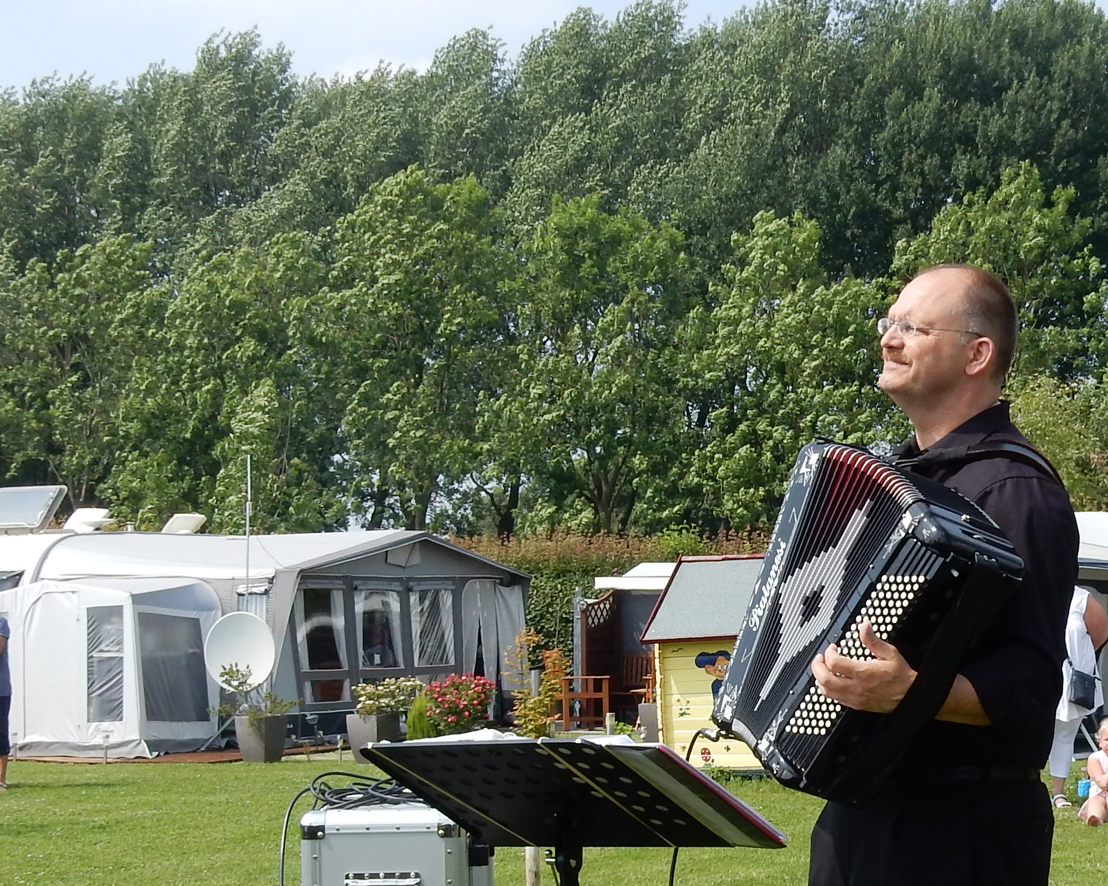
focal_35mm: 82
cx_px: 718
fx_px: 2689
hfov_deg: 23.2
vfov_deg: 18.6
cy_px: 673
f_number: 4
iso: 125
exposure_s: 1/800
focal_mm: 6.4
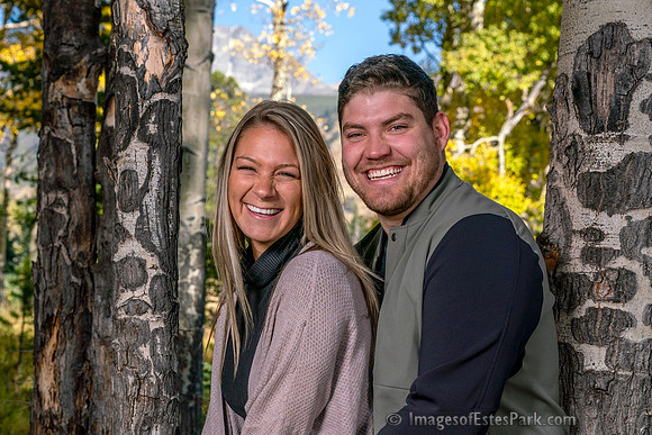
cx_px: 326
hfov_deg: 54.4
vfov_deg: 37.9
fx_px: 634
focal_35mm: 35
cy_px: 218
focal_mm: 35
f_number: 4.5
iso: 160
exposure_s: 1/1000
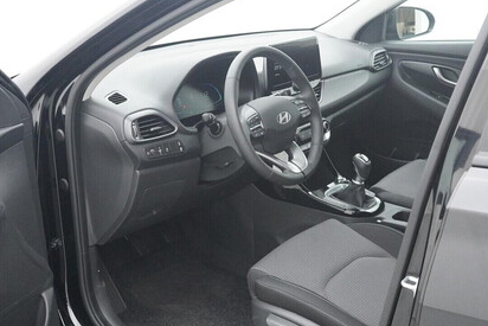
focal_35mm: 48
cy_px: 193
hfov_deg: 41.0
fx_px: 651
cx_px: 278
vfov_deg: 28.0
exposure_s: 1/250
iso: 6400
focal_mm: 24
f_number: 6.3
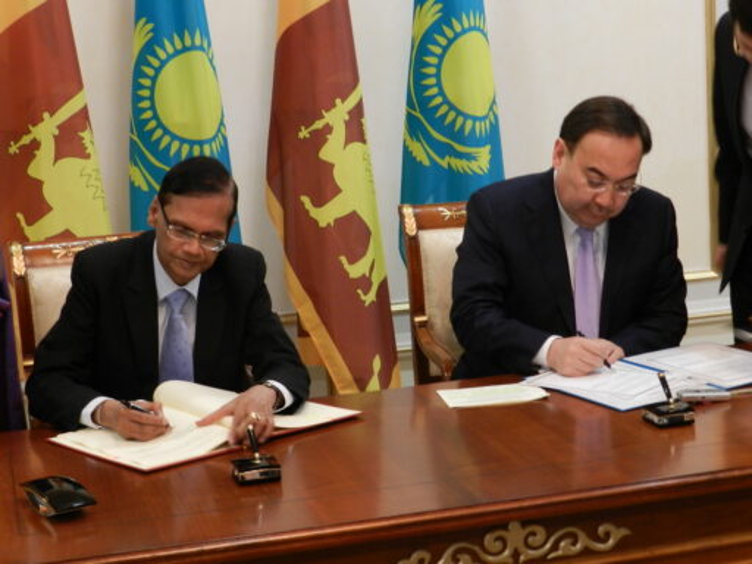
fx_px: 1477
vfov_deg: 21.6
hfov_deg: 28.6
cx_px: 376
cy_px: 282
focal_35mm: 68
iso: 400
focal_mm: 12.1
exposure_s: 1/8
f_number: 4.7
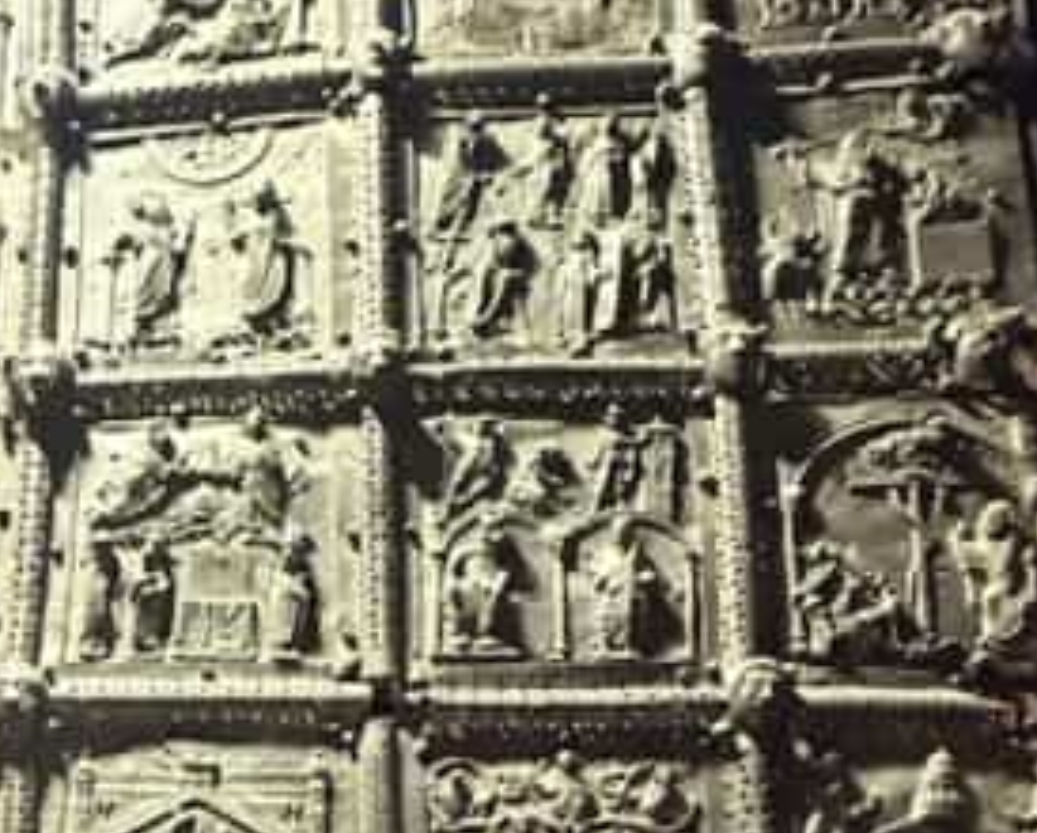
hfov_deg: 34.3
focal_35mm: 51
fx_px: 1567
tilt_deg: +14.0
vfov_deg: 27.4
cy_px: 905
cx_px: 79
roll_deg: -2.2
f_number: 2.2
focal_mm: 2.22
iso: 1600
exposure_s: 1/25
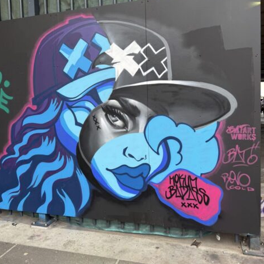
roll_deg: +1.3
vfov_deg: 55.5
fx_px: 250
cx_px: 133
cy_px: 119
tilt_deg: -2.9
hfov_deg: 55.6
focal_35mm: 29
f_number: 1.78
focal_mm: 6.76
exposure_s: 1/423
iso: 80
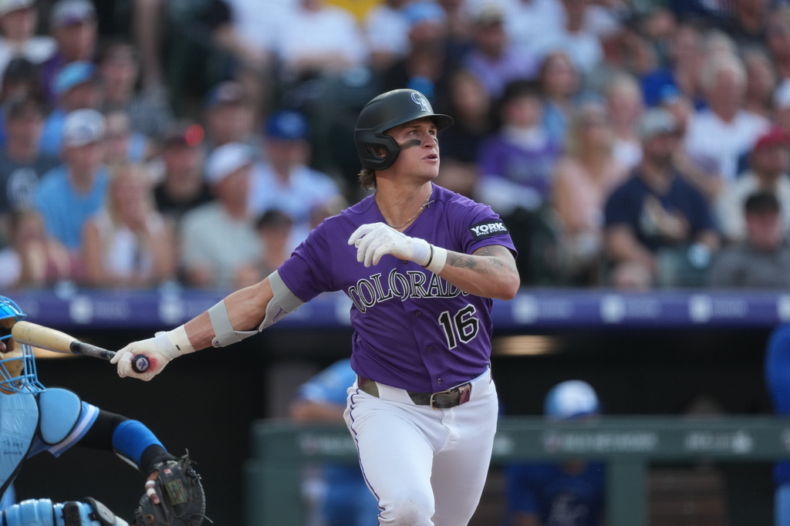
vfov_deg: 2.3
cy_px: 263
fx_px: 13162
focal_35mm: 600
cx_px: 395
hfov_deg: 3.4
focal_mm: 600
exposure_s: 1/1600
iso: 1250
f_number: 4
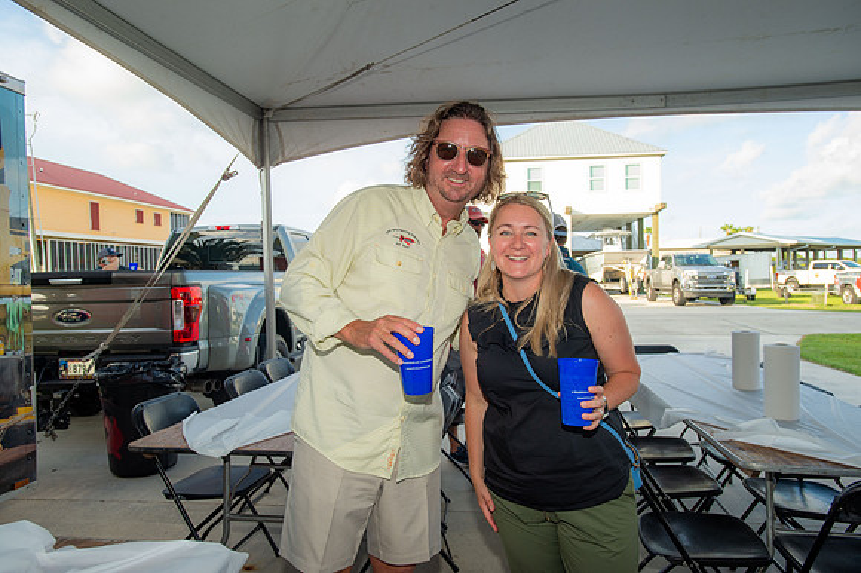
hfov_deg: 71.5
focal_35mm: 25
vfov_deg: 51.2
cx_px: 430
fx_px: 598
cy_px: 286
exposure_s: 1/125
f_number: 5.6
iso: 200
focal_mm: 25
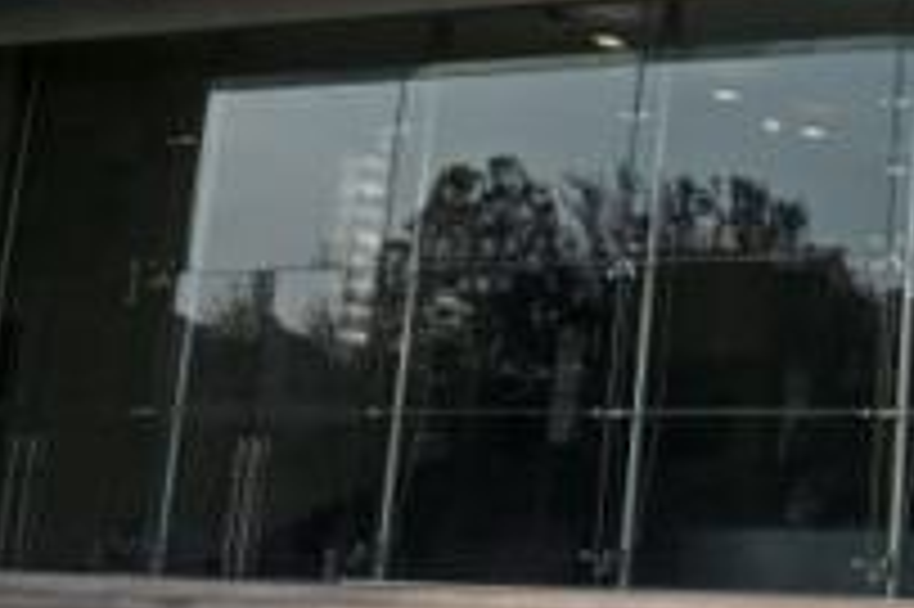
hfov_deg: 23.5
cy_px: 117
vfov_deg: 17.5
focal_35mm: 77
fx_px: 1953
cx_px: 1162
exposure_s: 1/200
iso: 640
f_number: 18
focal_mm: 24
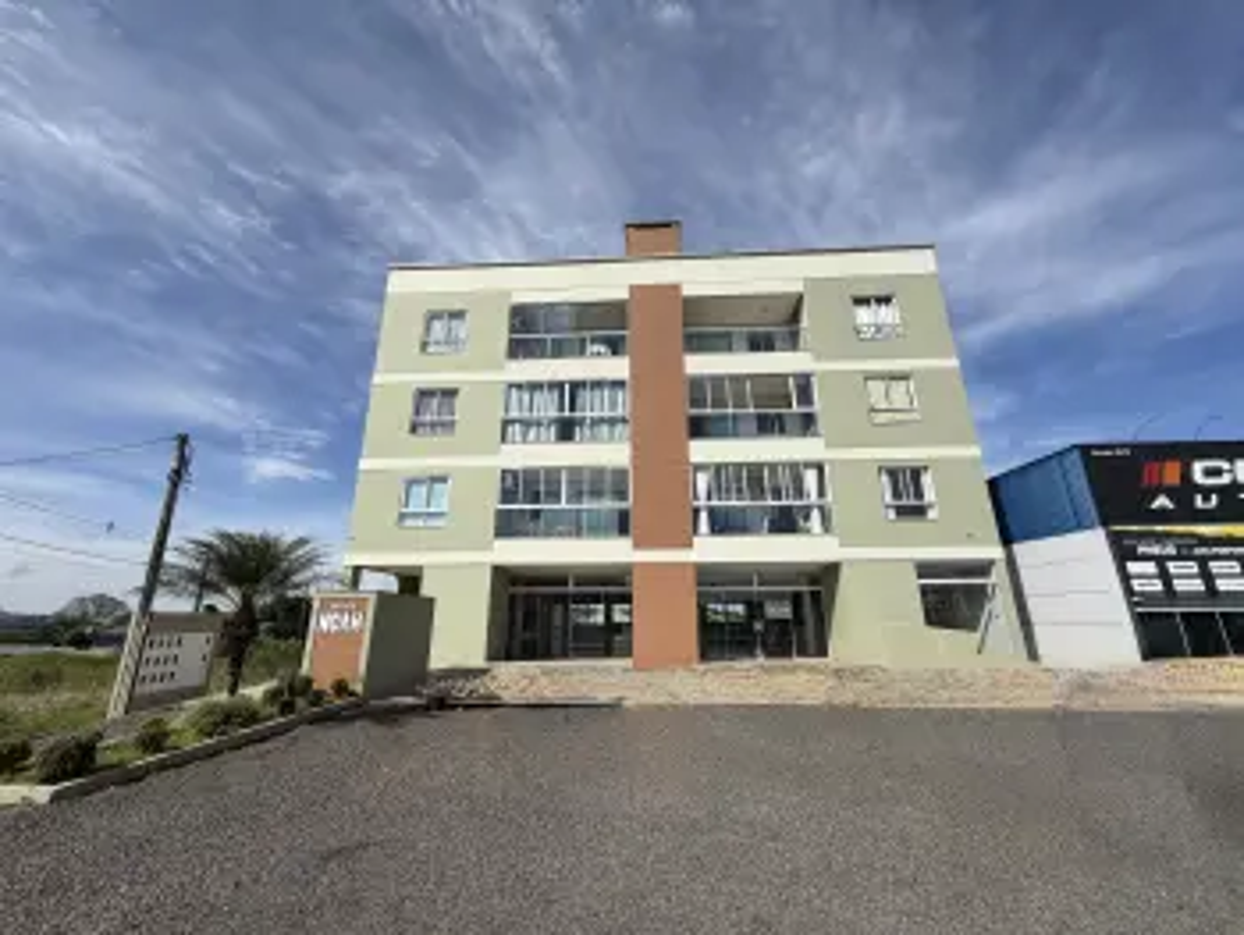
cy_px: 468
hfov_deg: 102.0
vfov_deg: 85.7
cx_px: 622
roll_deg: -0.3
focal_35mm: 14
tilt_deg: +16.9
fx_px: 503
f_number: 2.2
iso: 20
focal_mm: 2.22
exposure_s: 1/1189
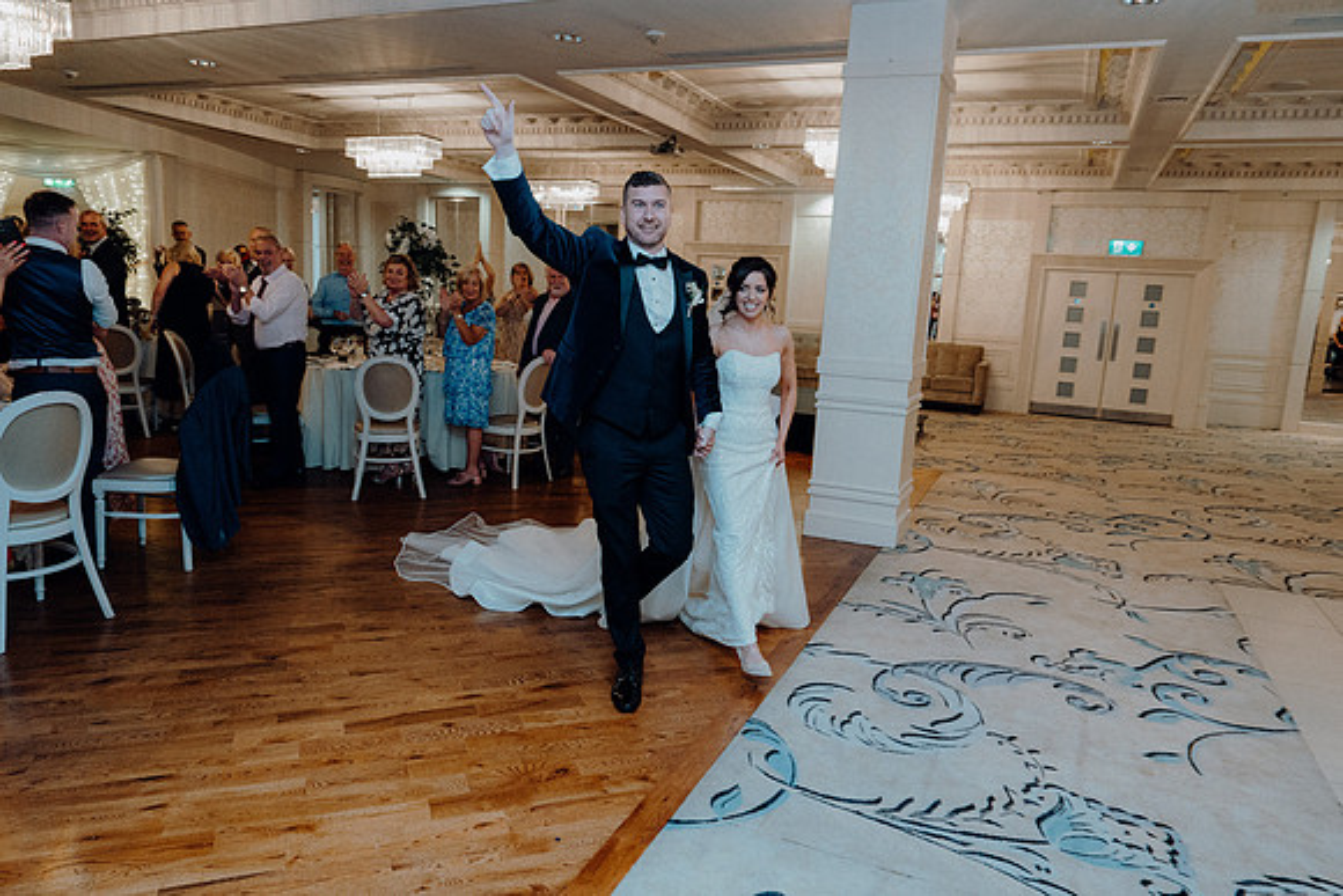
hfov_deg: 73.7
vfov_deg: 53.2
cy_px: 448
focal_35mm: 24
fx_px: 896
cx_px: 672
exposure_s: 1/160
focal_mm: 24
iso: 2500
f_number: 3.5
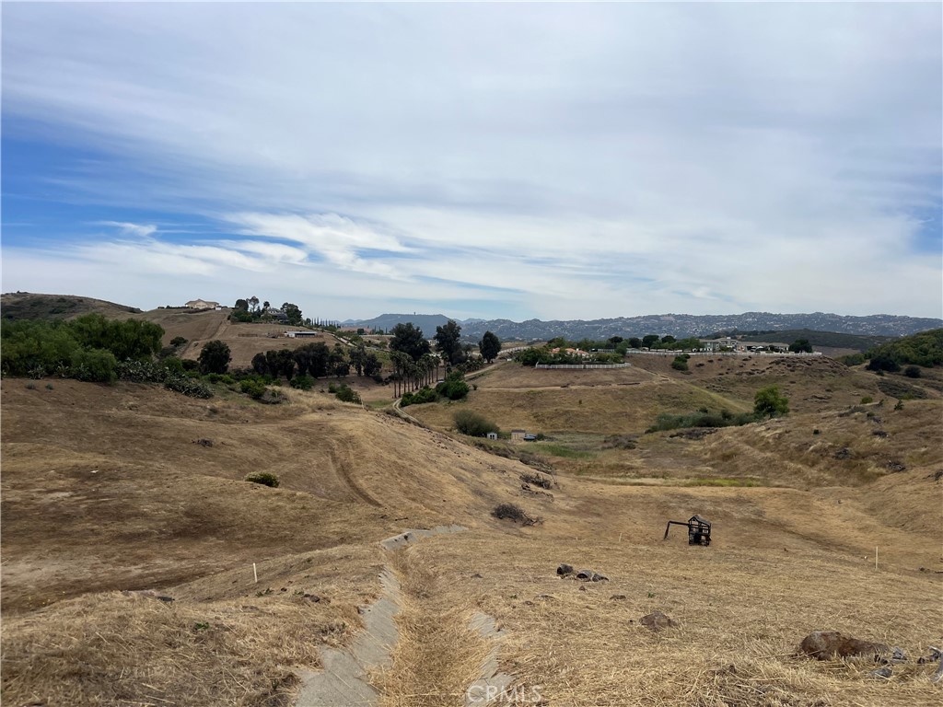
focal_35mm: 26
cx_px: 472
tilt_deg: -2.6
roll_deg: -0.4
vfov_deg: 53.1
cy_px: 354
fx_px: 708
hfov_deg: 67.3
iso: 50
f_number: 1.6
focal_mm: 5.1
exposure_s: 1/7874
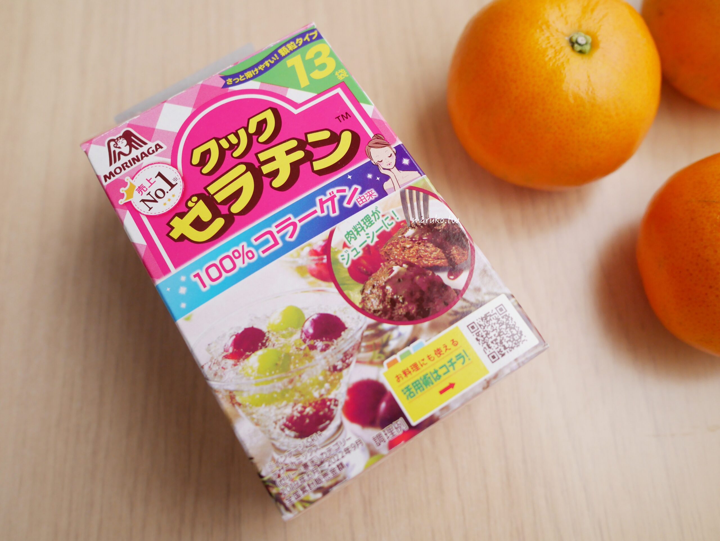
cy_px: 270
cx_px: 360
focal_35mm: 30
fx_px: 624
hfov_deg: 59.9
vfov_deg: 46.8
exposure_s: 1/60
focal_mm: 15
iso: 800
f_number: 2.8
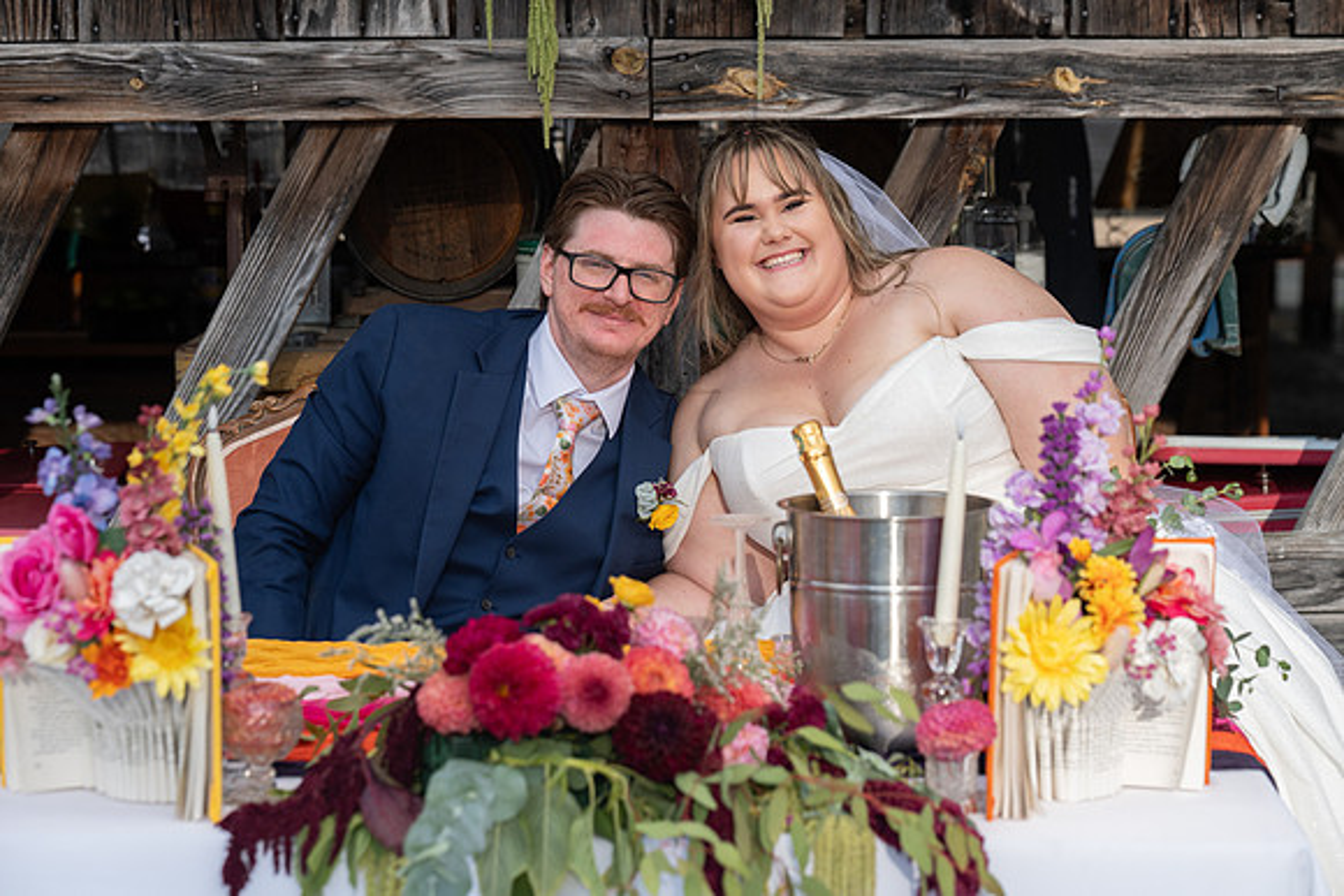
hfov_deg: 23.1
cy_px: 448
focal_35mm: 88
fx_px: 3286
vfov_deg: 15.5
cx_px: 672
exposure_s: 1/1600
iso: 400
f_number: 4.5
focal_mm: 88
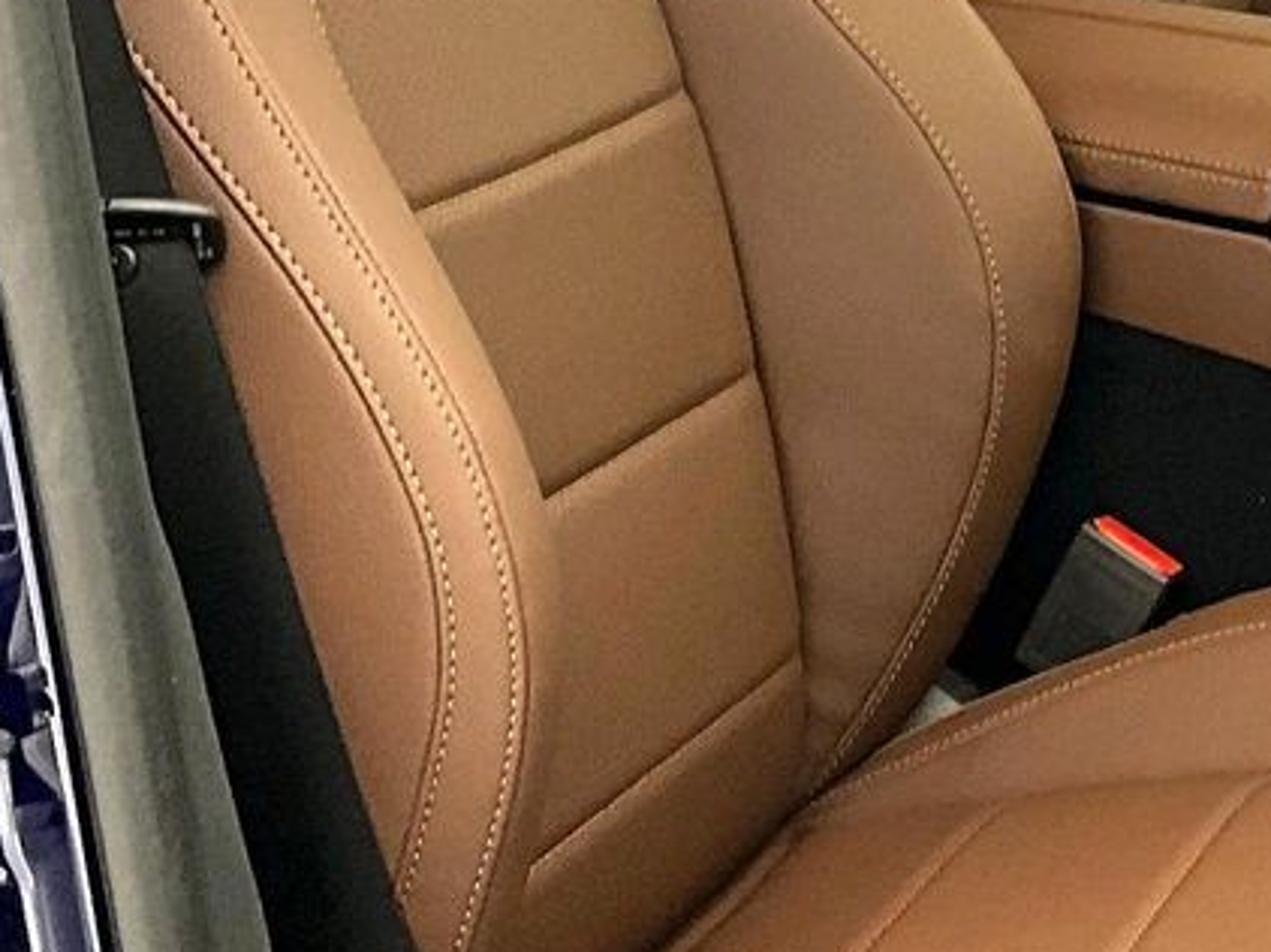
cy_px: 27
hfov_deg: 17.7
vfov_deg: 13.3
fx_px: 4037
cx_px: 1099
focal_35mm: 110
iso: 200
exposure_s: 1/40
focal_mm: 3
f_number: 1.8
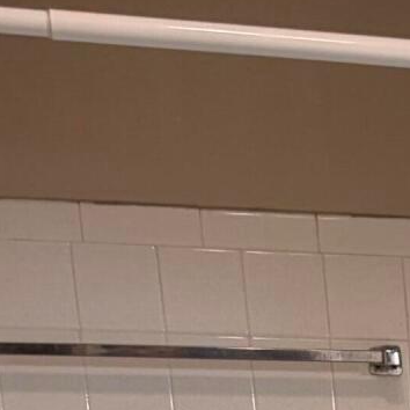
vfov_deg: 10.7
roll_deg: +1.0
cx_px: 773
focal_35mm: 130
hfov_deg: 12.2
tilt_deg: -15.8
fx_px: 1742
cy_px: 1089
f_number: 1.6
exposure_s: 1/120
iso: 100
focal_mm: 5.96
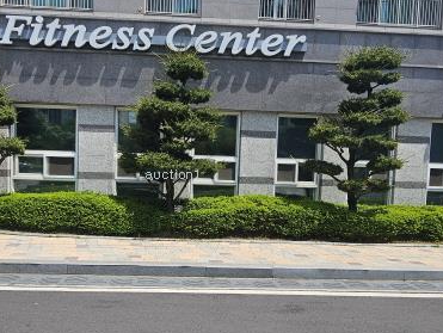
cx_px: 172
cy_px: 183
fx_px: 359
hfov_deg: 62.7
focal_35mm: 28
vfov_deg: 49.7
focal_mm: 2.2
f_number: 2.2
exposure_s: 1/2005
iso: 50
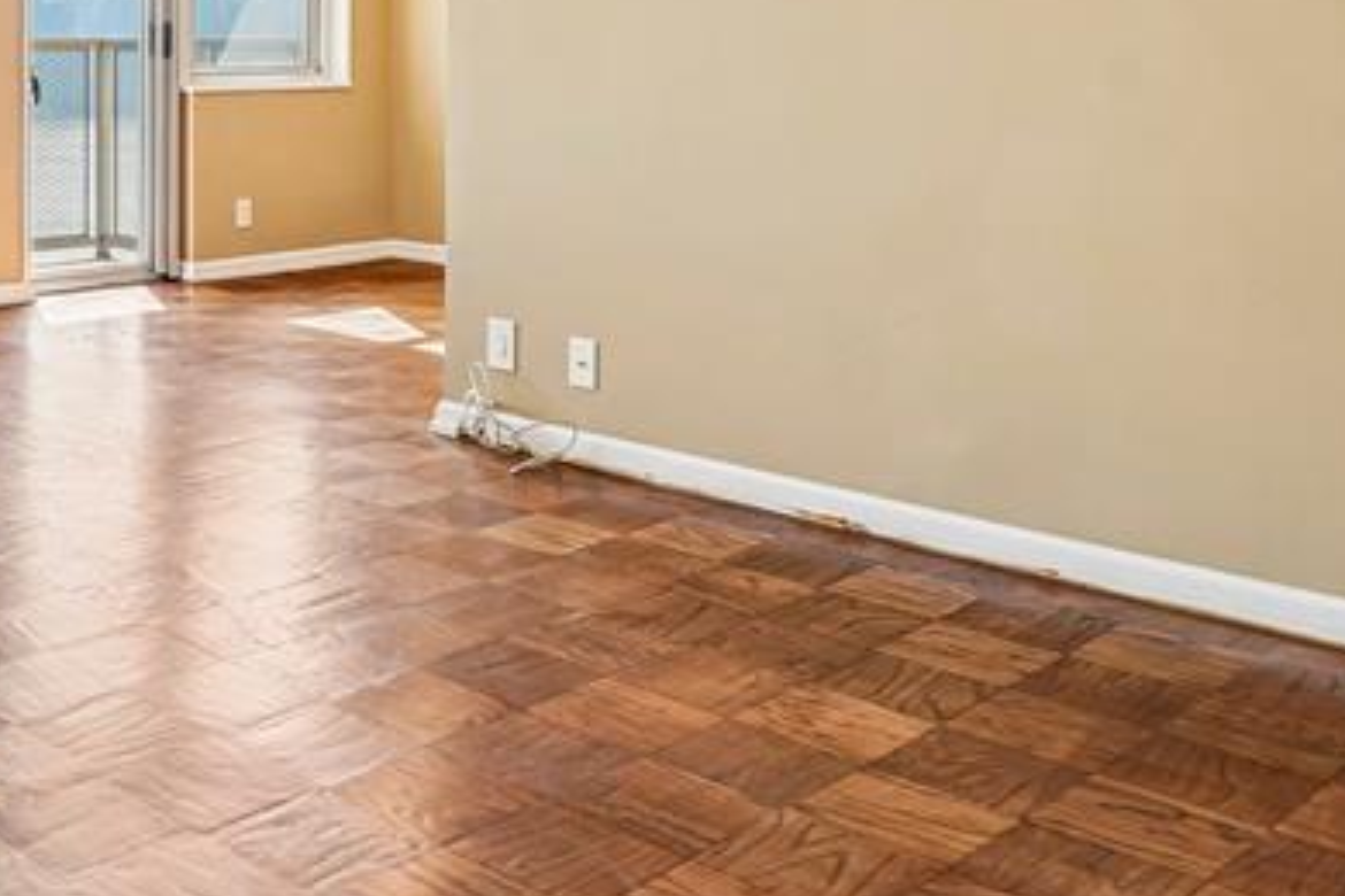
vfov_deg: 30.2
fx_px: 1569
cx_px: 66
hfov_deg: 41.6
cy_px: 48
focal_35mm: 42
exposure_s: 1/40
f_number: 8
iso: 100
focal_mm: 16
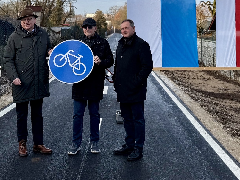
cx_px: 136
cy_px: 12
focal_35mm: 56
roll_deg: -1.0
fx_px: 388
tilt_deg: +4.4
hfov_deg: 34.3
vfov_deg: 25.2
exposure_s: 1/1337
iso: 80
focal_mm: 6.76
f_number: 1.78
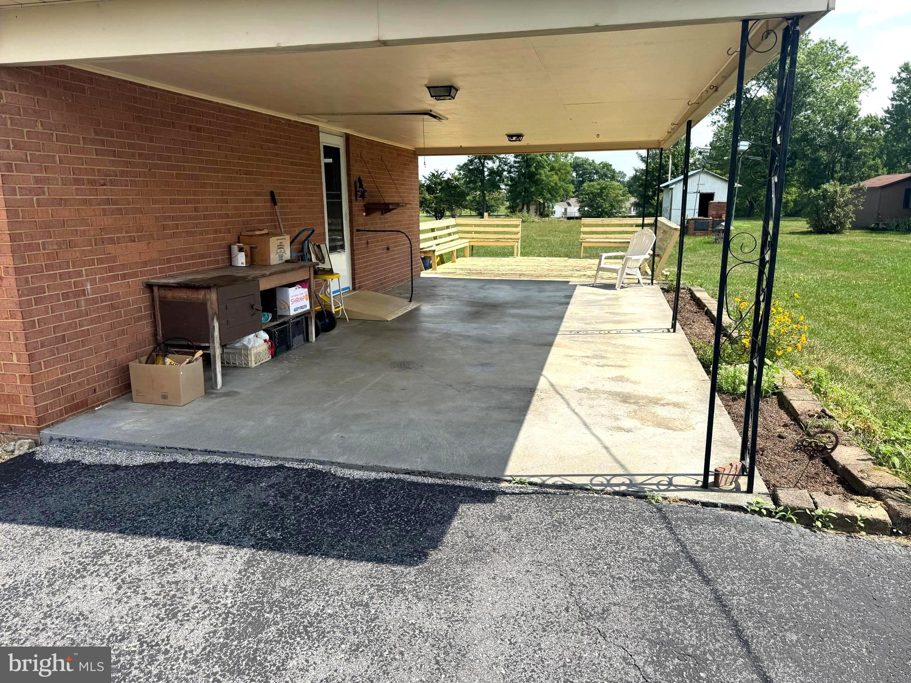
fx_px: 632
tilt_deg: -12.4
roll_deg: +0.5
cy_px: 342
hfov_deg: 71.6
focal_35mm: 24
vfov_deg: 56.8
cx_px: 456
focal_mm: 6.76
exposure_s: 1/3597
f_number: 1.78
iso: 80
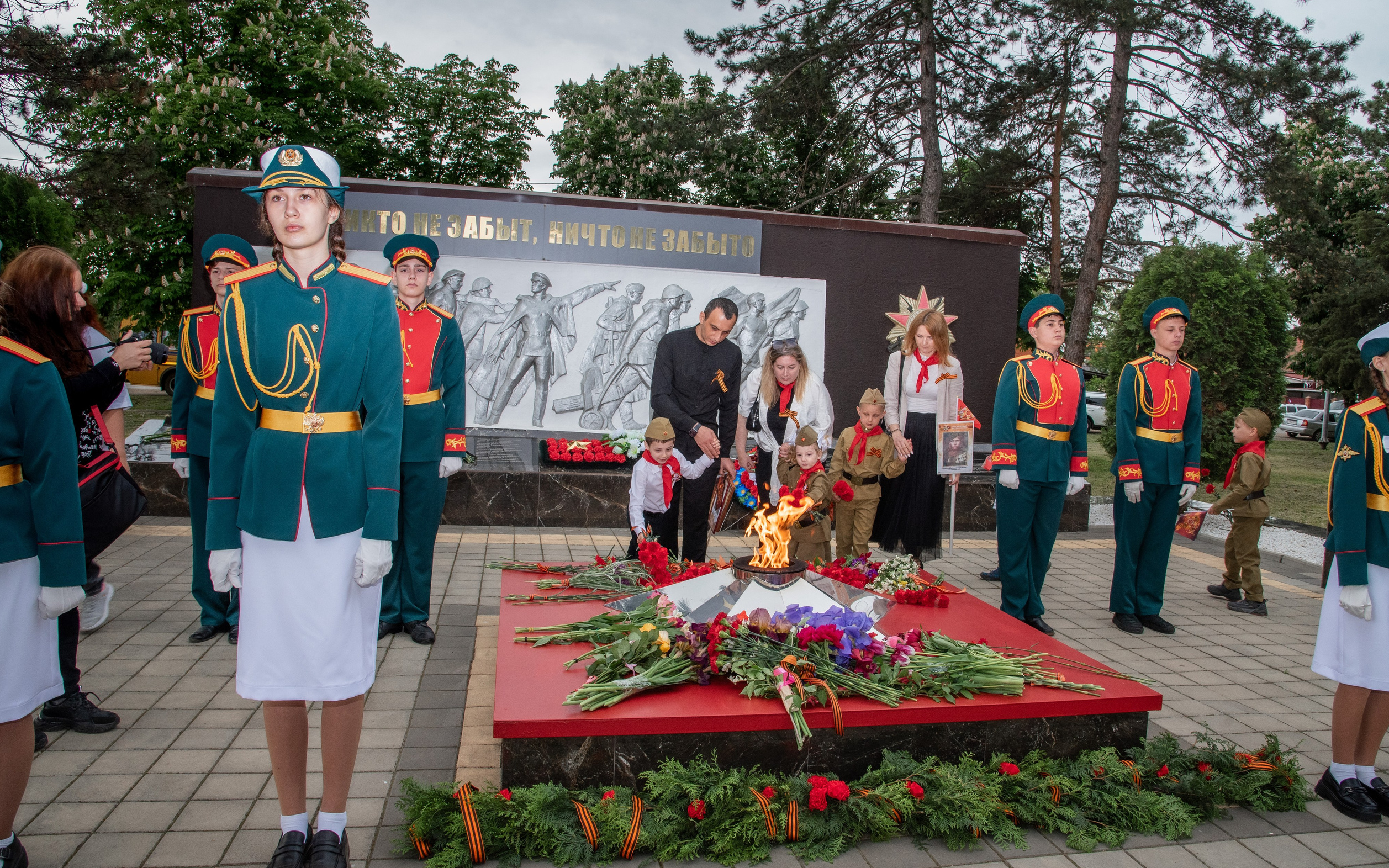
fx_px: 946
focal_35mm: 25
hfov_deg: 72.5
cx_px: 704
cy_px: 429
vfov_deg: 49.3
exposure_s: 1/160
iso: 640
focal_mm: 24
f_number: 10
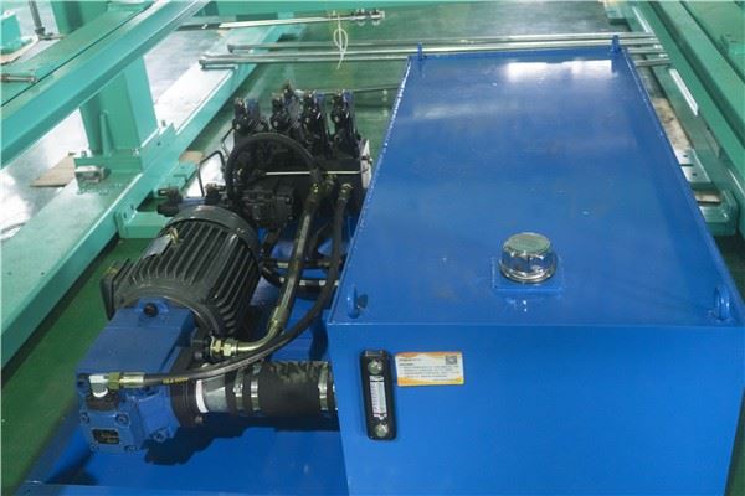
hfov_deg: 51.9
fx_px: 766
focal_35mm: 37
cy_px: 248
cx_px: 372
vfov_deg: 35.9
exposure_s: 1/50
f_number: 5
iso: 2500
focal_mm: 37
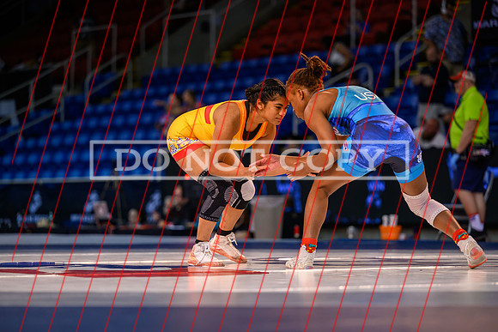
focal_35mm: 130
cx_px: 249
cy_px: 166
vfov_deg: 10.6
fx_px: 1799
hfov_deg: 15.8
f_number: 2.8
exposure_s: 1/800
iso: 1250
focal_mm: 130
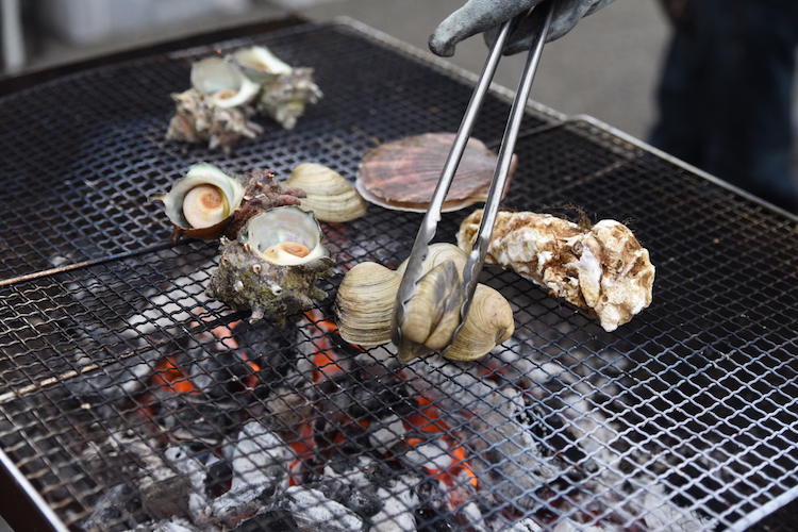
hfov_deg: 35.6
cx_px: 399
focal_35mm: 56
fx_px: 1241
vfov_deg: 24.2
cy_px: 266
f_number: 4
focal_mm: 56
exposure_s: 1/640
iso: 800
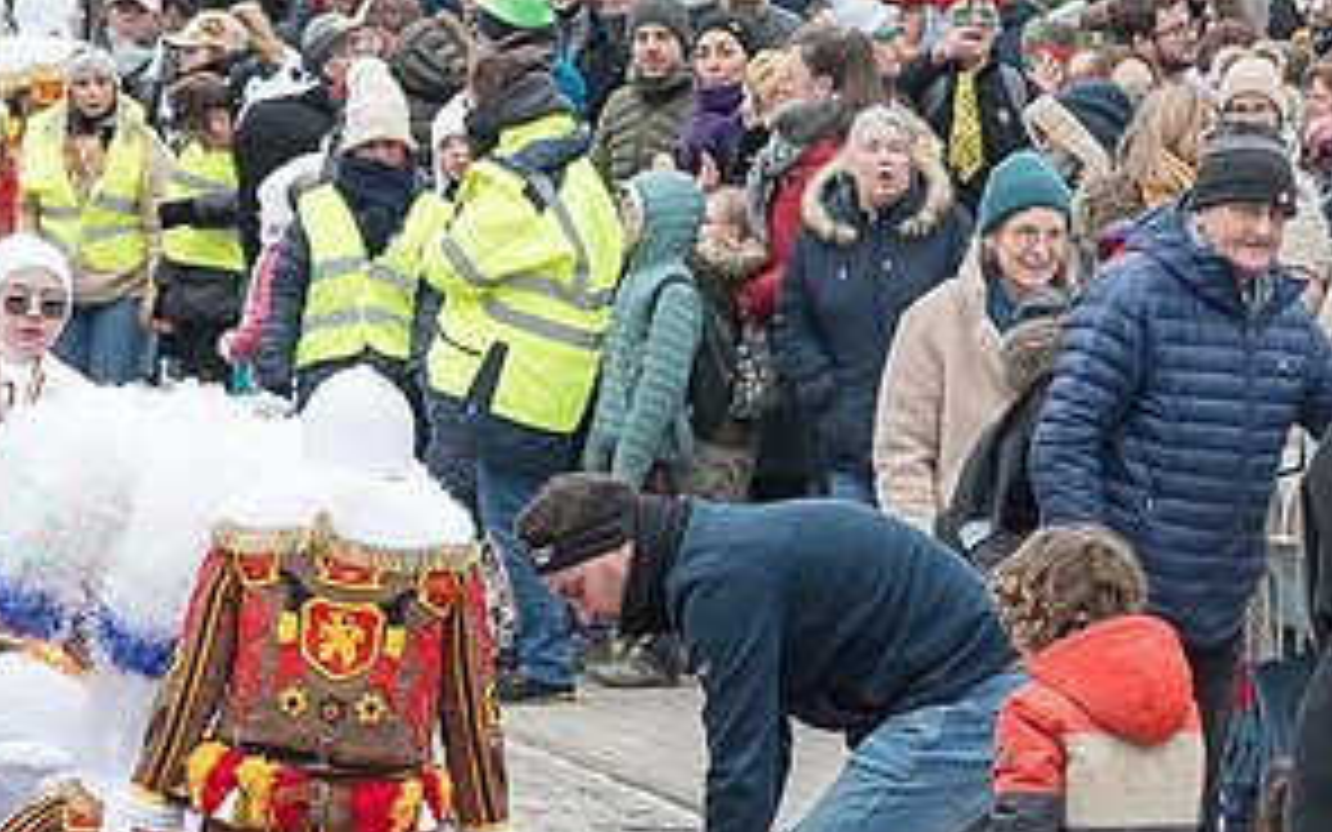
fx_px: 17679
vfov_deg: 2.7
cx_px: 110
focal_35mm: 487
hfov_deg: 4.3
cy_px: 581
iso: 800
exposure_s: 1/200
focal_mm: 120
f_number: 8
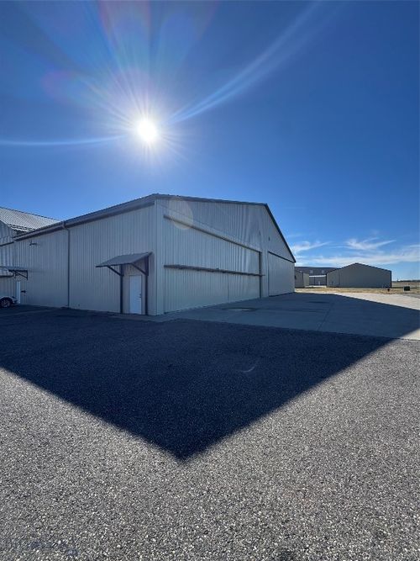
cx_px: 210
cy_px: 280
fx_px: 227
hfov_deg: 85.7
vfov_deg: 102.1
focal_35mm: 14
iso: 40
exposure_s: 1/1789
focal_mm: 2.22
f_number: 2.2
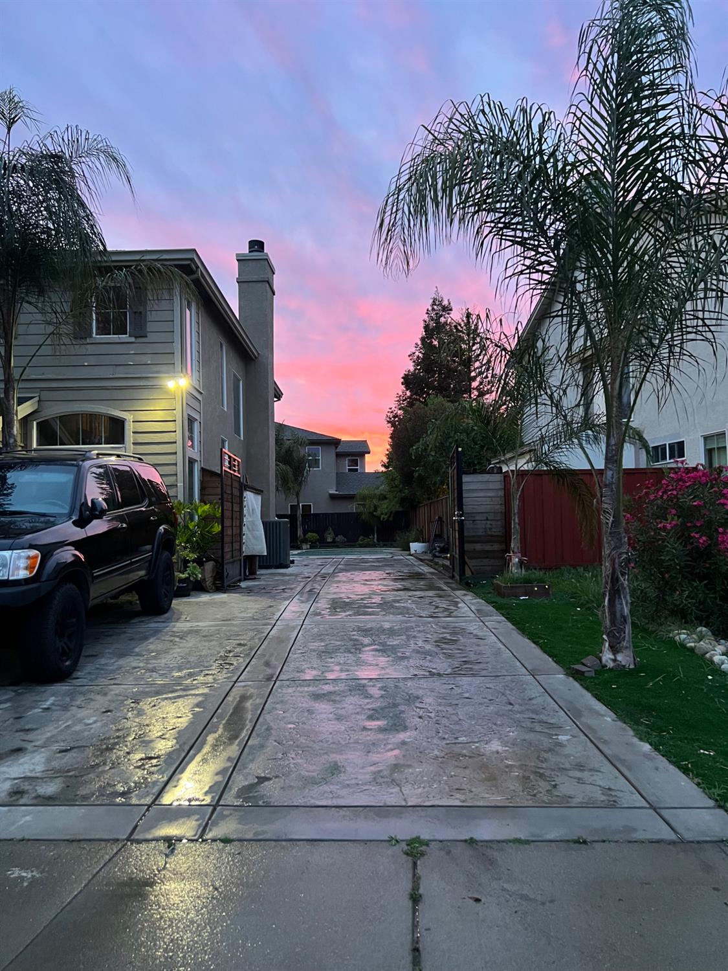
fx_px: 729
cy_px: 486
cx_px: 364
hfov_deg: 53.1
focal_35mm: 26
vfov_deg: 67.3
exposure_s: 1/60
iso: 320
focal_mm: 5.7
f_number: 1.5
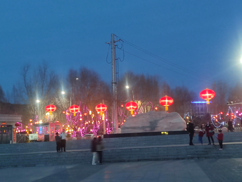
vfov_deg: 30.3
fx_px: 336
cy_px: 91
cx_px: 121
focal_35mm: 48
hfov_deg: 39.7
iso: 1169
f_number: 1.69
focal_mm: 6.72
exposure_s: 1/50
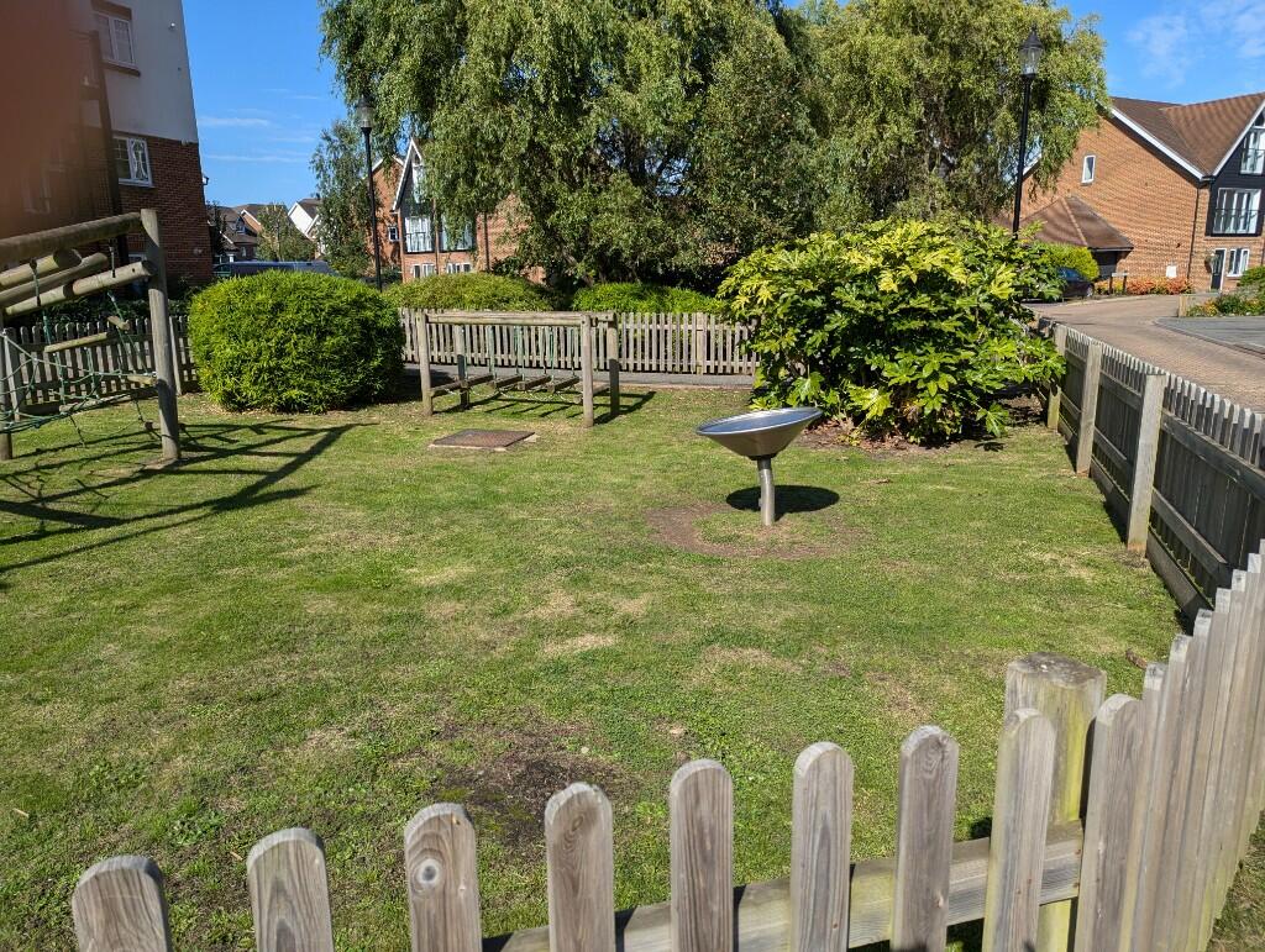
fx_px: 878
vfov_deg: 56.9
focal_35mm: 24
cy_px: 476
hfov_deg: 71.5
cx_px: 632
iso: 48
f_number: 1.85
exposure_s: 1/1953
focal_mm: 6.81
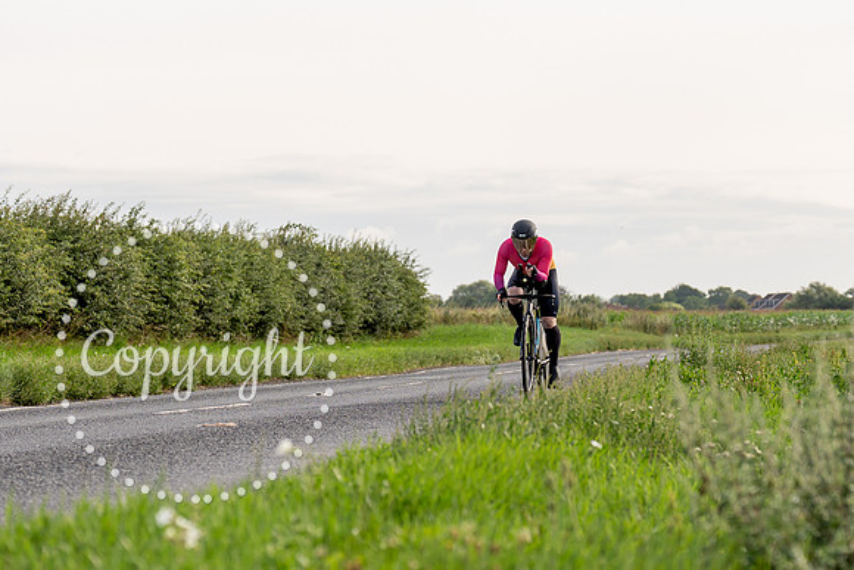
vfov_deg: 11.5
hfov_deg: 17.1
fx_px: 2834
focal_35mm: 119
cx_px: 454
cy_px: 383
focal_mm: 70
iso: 160
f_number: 4
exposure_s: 1/1000
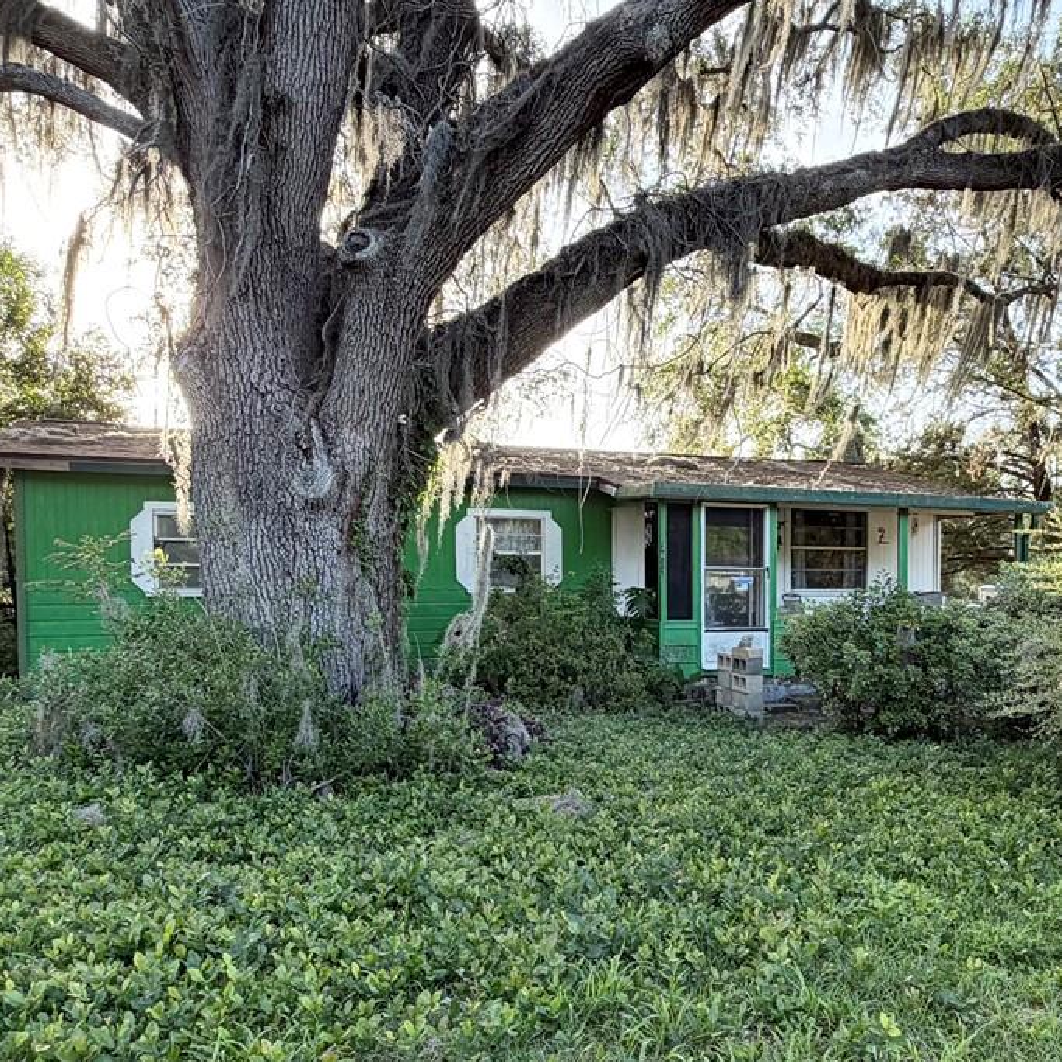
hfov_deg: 54.8
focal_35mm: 29
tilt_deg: -1.4
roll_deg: -0.4
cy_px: 633
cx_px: 684
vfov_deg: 55.2
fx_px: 1007
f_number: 2.2
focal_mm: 2.22
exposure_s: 1/130
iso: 50
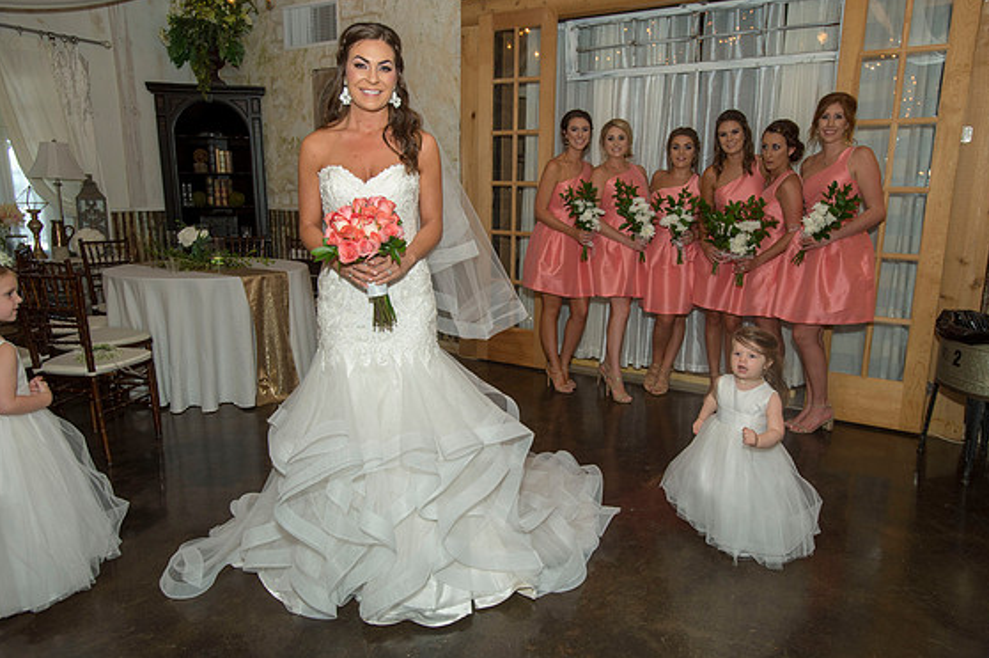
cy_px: 337
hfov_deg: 69.4
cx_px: 509
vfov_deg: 49.5
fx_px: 714
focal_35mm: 26
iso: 640
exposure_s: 1/125
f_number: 5
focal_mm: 25
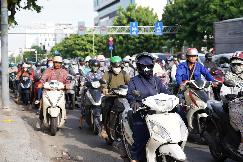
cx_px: 122
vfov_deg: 19.4
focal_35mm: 70
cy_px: 81
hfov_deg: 28.9
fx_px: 472
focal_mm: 70
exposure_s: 1/250
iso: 100
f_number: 5
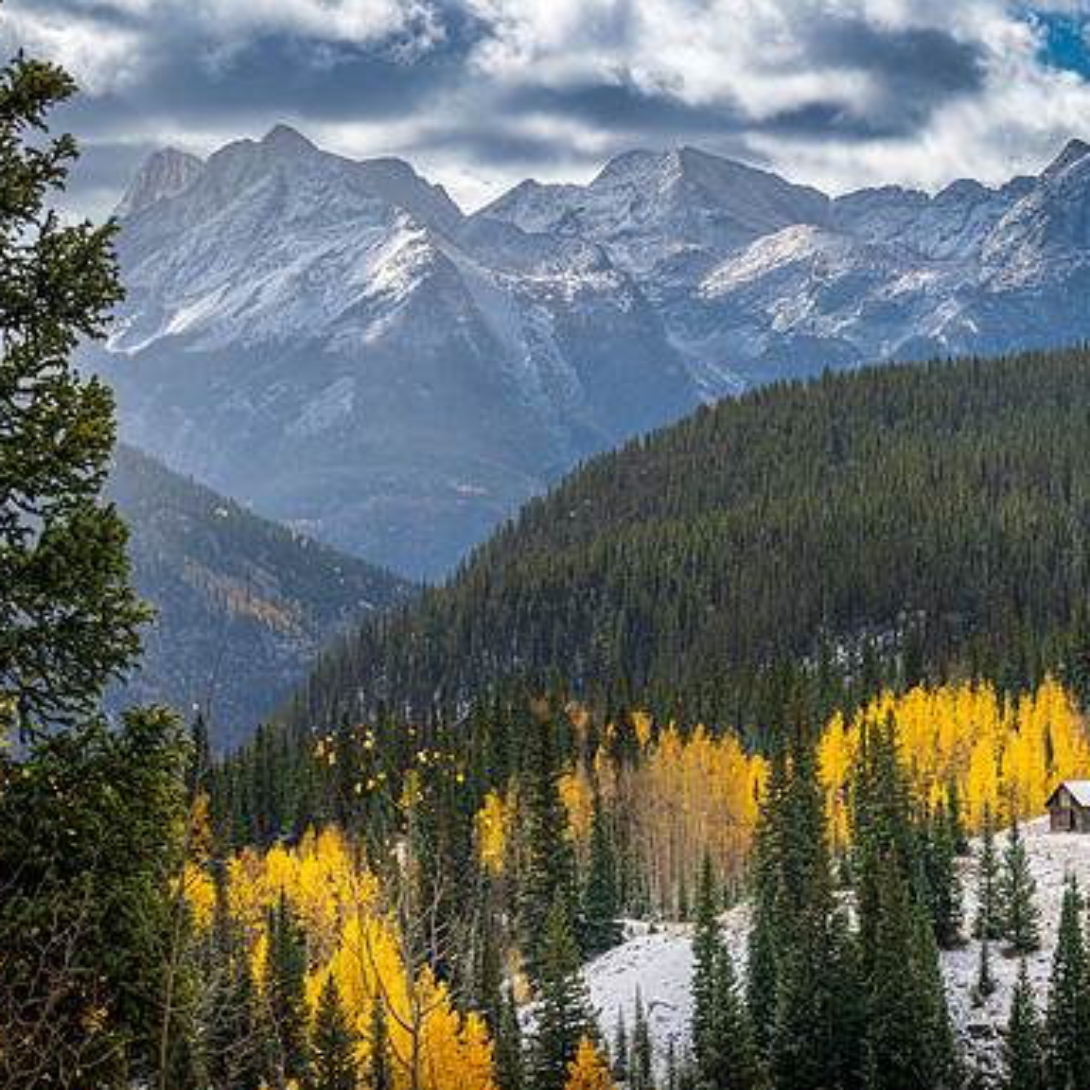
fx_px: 3776
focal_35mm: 106
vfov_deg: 16.4
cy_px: 546
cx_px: 644
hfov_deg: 16.4
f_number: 8
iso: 250
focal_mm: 55
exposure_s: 1/500
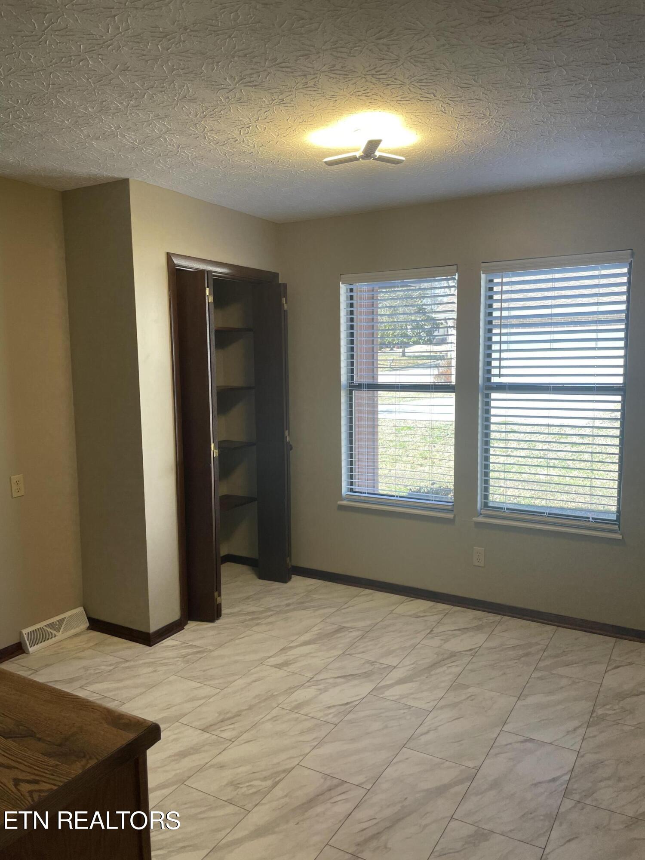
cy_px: 430
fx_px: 646
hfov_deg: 53.1
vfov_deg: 67.3
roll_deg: +0.7
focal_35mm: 26
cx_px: 322
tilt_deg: -5.1
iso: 40
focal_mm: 4.2
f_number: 1.6
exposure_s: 1/120
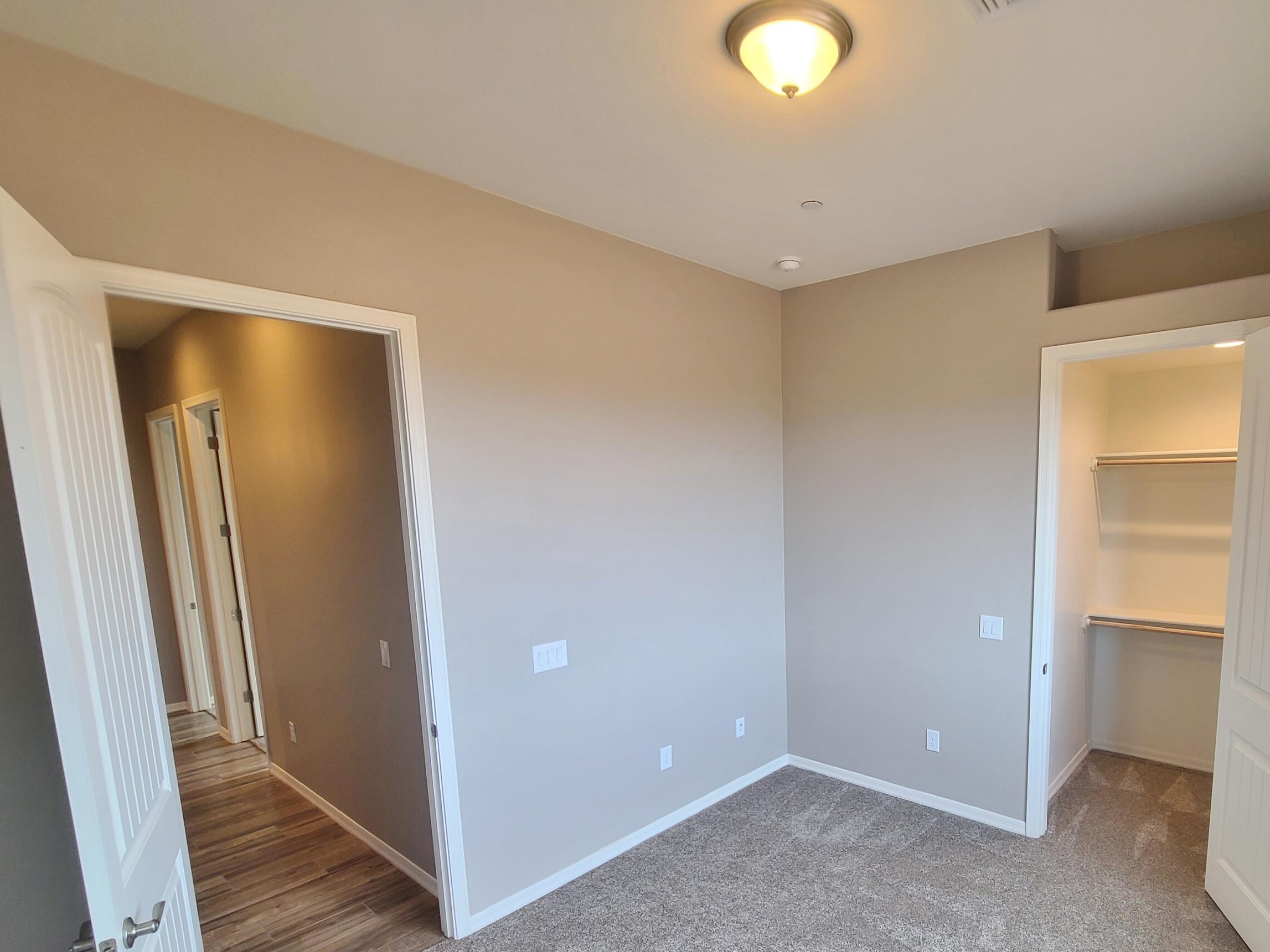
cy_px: 589
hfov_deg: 89.0
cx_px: 801
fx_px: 624
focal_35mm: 17
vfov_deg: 73.6
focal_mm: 2.2
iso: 125
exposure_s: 1/60
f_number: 2.2
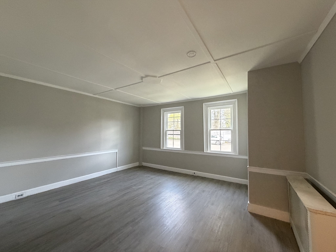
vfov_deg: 85.7
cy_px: 126
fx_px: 136
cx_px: 168
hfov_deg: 102.1
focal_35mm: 14
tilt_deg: +1.6
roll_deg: -1.2
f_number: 2.2
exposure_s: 1/60
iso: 500
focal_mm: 2.22
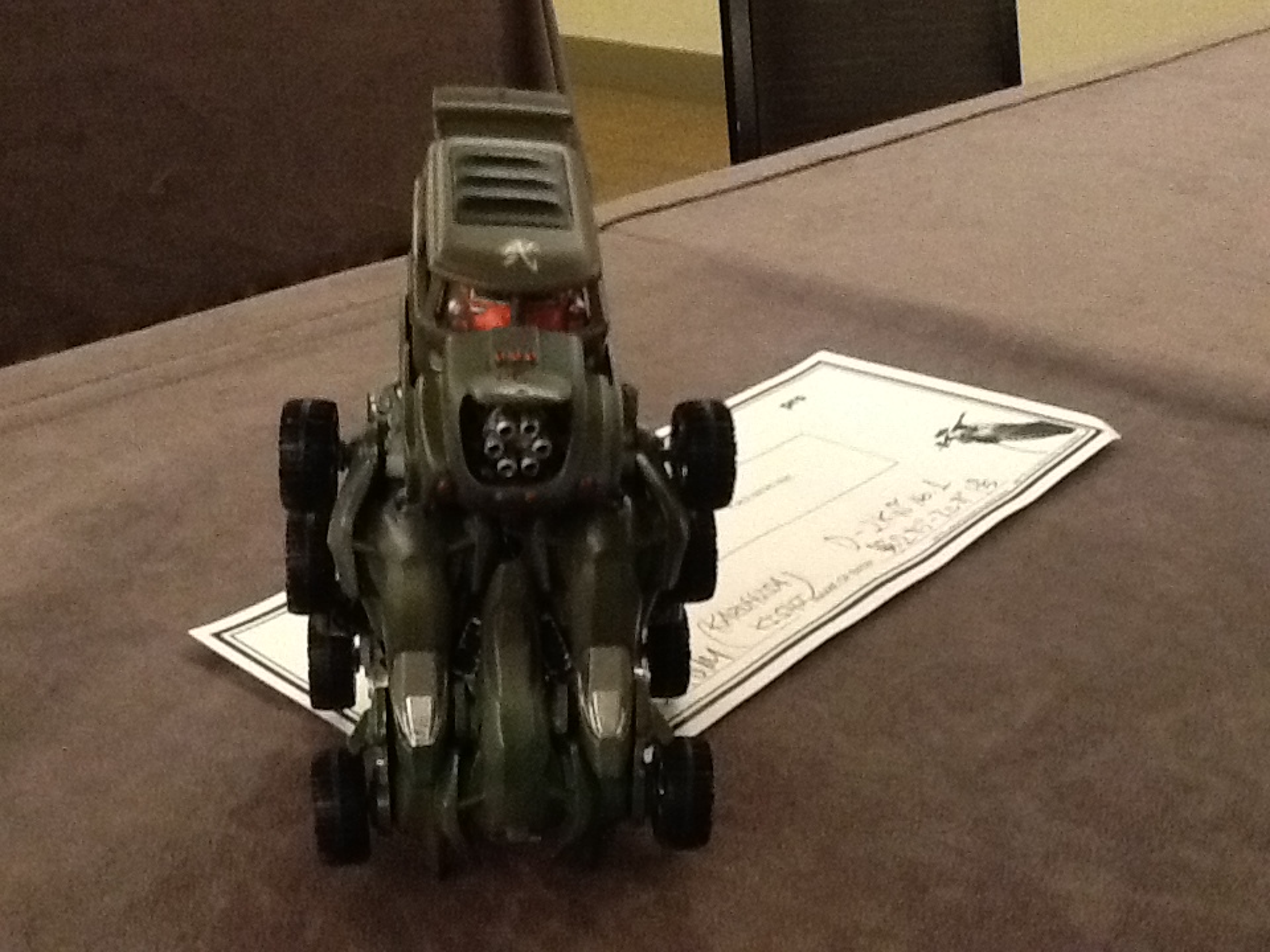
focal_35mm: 44
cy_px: 476
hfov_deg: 42.9
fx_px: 1614
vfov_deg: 32.9
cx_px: 635
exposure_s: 1/30
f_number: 2.4
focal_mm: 2.03
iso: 400
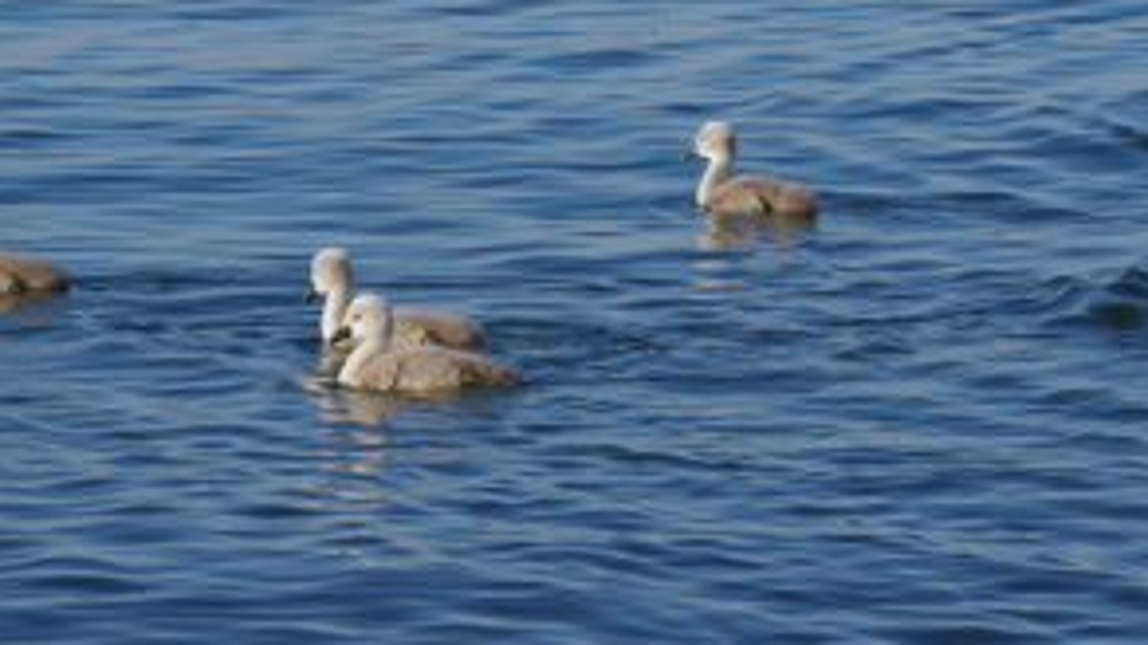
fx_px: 9281
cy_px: 193
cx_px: 664
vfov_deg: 4.0
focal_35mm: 305
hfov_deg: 7.1
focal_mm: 95
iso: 200
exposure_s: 1/350
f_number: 8
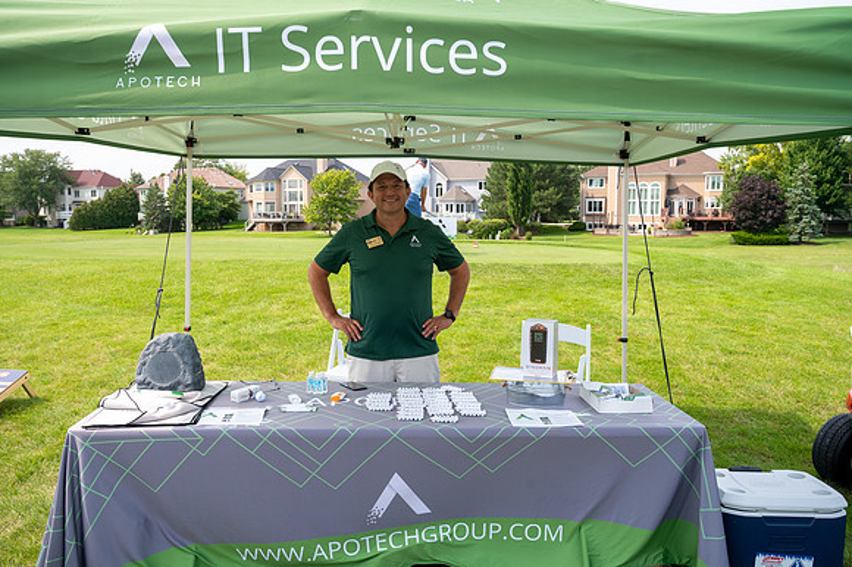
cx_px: 426
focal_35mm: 30
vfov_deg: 42.9
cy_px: 284
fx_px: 721
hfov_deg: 61.1
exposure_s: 1/320
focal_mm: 30.5
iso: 250
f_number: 6.3
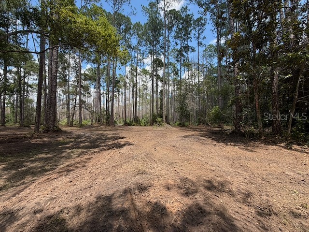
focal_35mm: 14
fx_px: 125
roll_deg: +0.8
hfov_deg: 102.1
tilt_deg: +1.8
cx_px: 154
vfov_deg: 85.7
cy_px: 116
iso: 40
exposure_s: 1/502
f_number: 2.2
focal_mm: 2.22
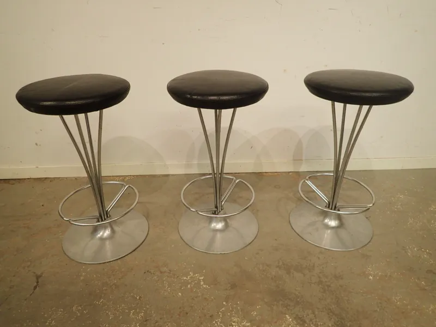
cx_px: 218
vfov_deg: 54.9
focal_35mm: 25
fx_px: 315
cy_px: 164
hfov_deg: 69.4
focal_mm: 4.5
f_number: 2
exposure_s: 1/50
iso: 200
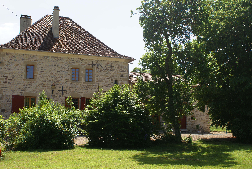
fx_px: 315
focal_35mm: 45
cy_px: 84
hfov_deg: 43.6
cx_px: 126
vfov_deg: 29.9
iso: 100
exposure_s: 1/200
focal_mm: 30
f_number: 9
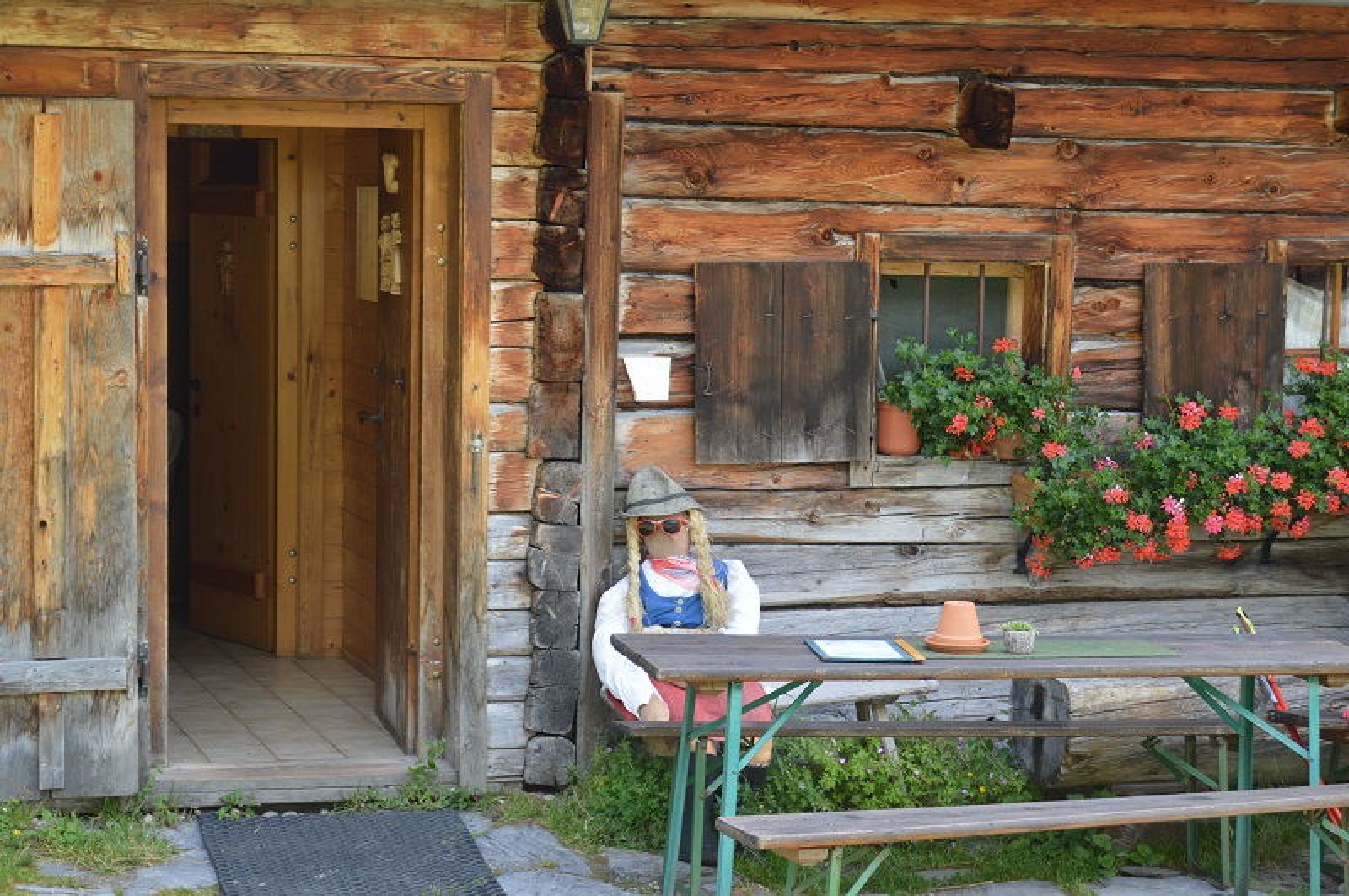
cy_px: 448
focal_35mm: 82
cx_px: 674
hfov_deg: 24.7
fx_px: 3087
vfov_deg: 16.5
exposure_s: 1/125
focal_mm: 55
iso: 220
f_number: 5.6
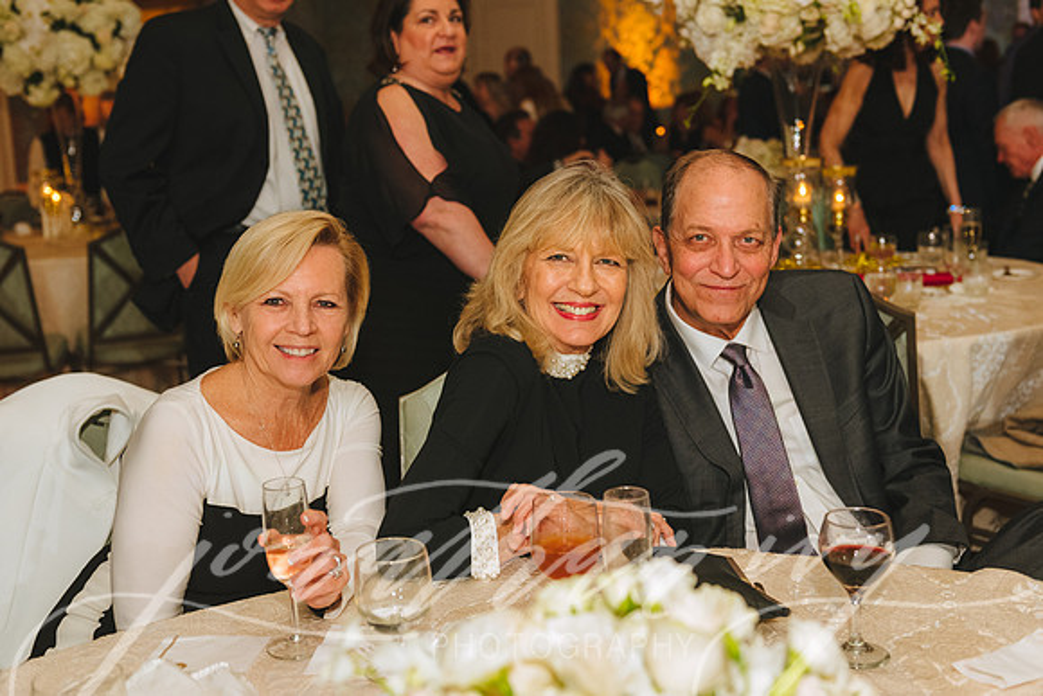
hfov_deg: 41.1
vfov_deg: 28.1
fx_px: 1391
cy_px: 348
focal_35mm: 48
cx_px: 522
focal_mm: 48
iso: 3200
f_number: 4
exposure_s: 1/160
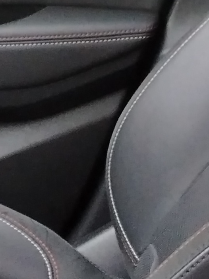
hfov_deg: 9.2
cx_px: -355
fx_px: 1103
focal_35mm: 137
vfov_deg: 13.1
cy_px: 494
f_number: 1.75
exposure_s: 1/33.3
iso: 1181
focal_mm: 5.25
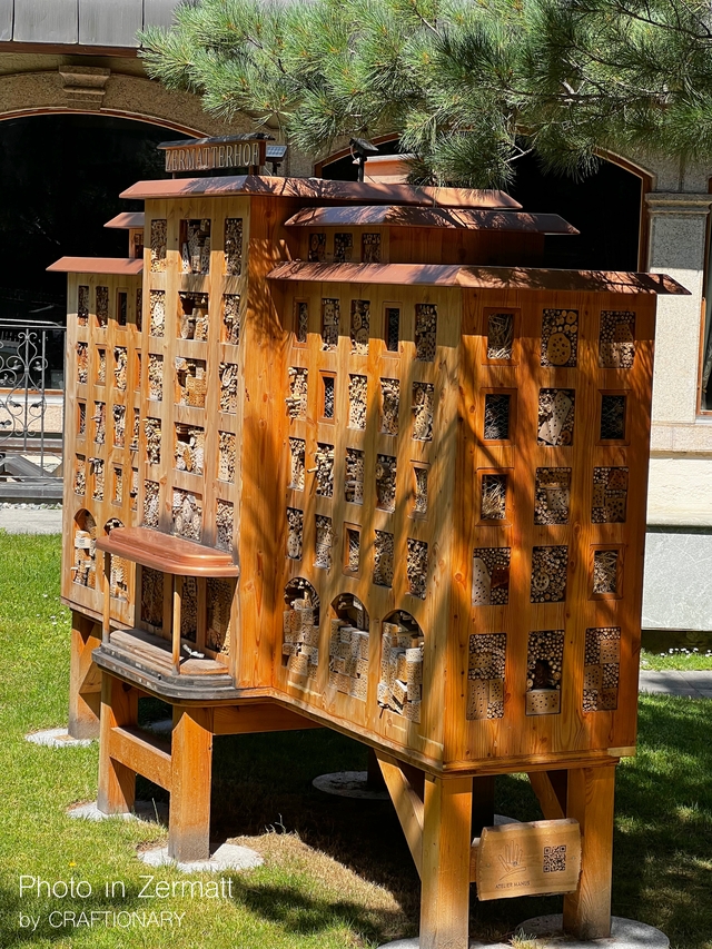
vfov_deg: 25.3
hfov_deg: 19.1
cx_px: 356
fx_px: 2111
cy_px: 474
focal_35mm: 77
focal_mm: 9
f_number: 2.8
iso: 32
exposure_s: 1/339
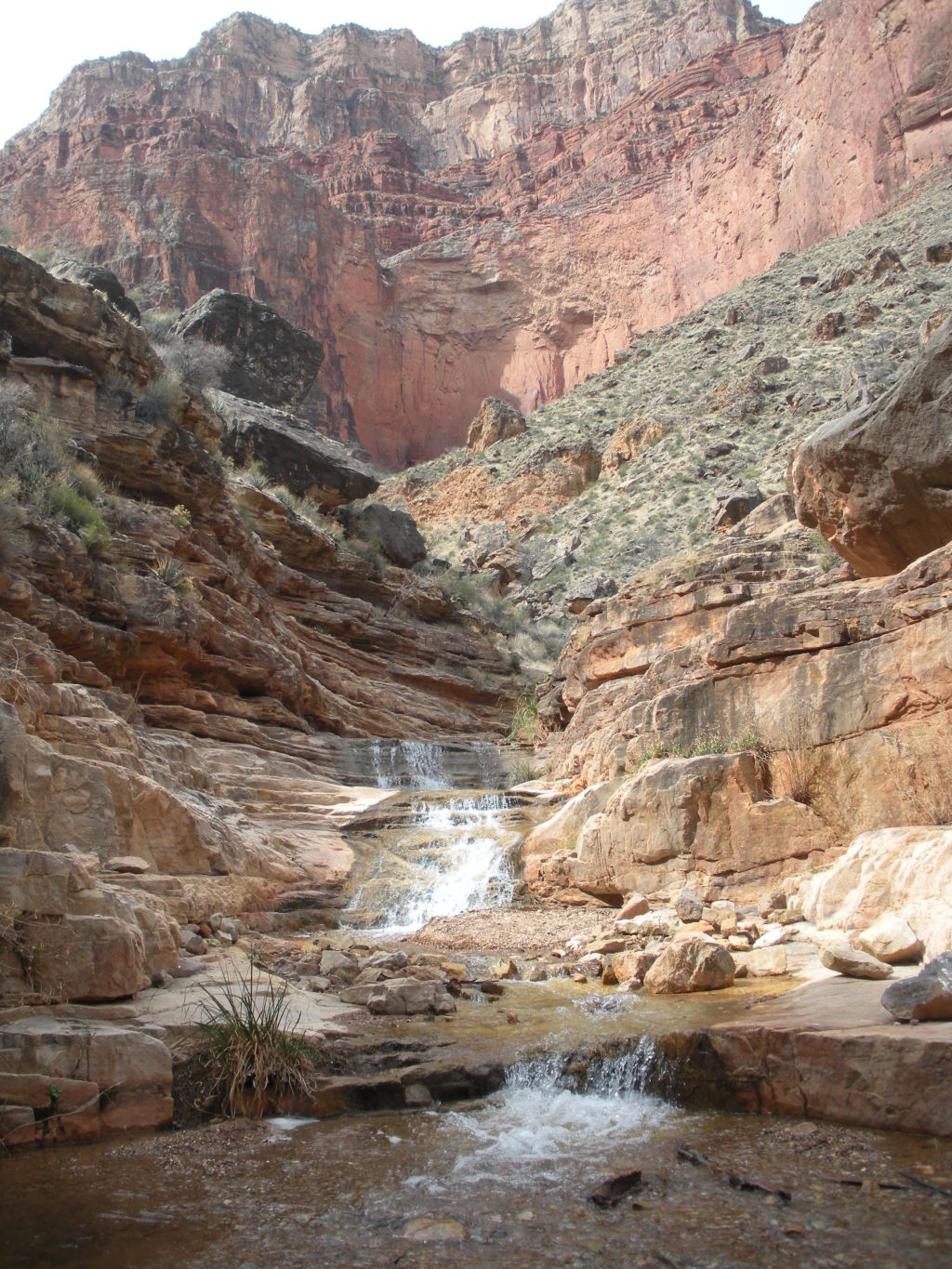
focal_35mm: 36
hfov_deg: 39.7
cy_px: 634
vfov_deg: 51.4
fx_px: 1320
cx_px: 476
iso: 64
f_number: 3.5
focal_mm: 6.3
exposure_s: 1/305
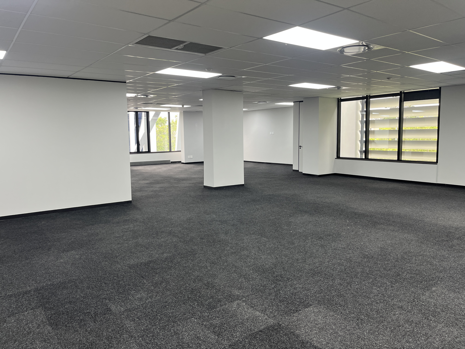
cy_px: 174
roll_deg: +1.1
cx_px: 232
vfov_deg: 53.1
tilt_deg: -5.8
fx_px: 349
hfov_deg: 67.3
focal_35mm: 26
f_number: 1.6
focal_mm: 5.1
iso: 100
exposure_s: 1/122
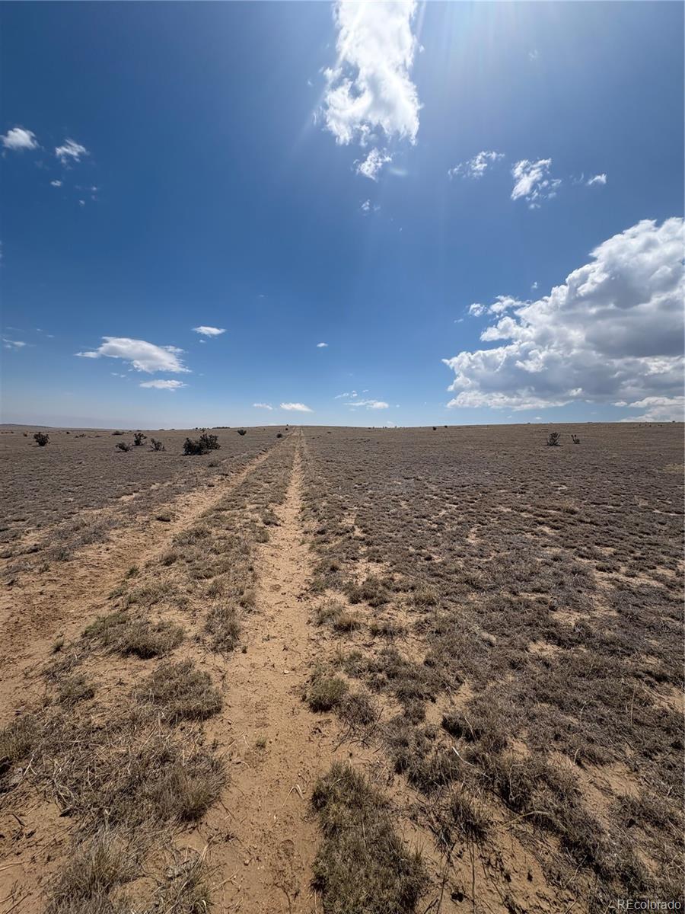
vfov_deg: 102.1
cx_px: 342
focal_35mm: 14
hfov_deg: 85.7
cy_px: 457
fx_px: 369
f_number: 2.2
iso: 50
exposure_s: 1/4367
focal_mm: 2.22
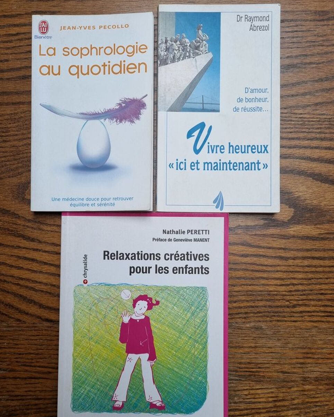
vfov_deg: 62.1
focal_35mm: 28
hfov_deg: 51.5
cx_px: 170
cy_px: 222
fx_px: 346
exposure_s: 1/179
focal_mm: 5.4
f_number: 1.8
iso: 50
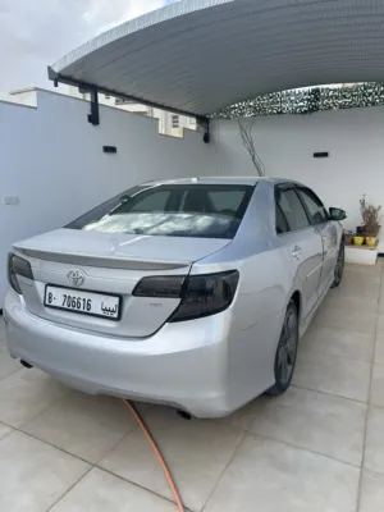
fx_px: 355
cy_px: 256
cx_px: 192
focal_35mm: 24
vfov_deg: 71.6
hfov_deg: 56.8
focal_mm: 6.86
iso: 80
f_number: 1.78
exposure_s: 1/1183
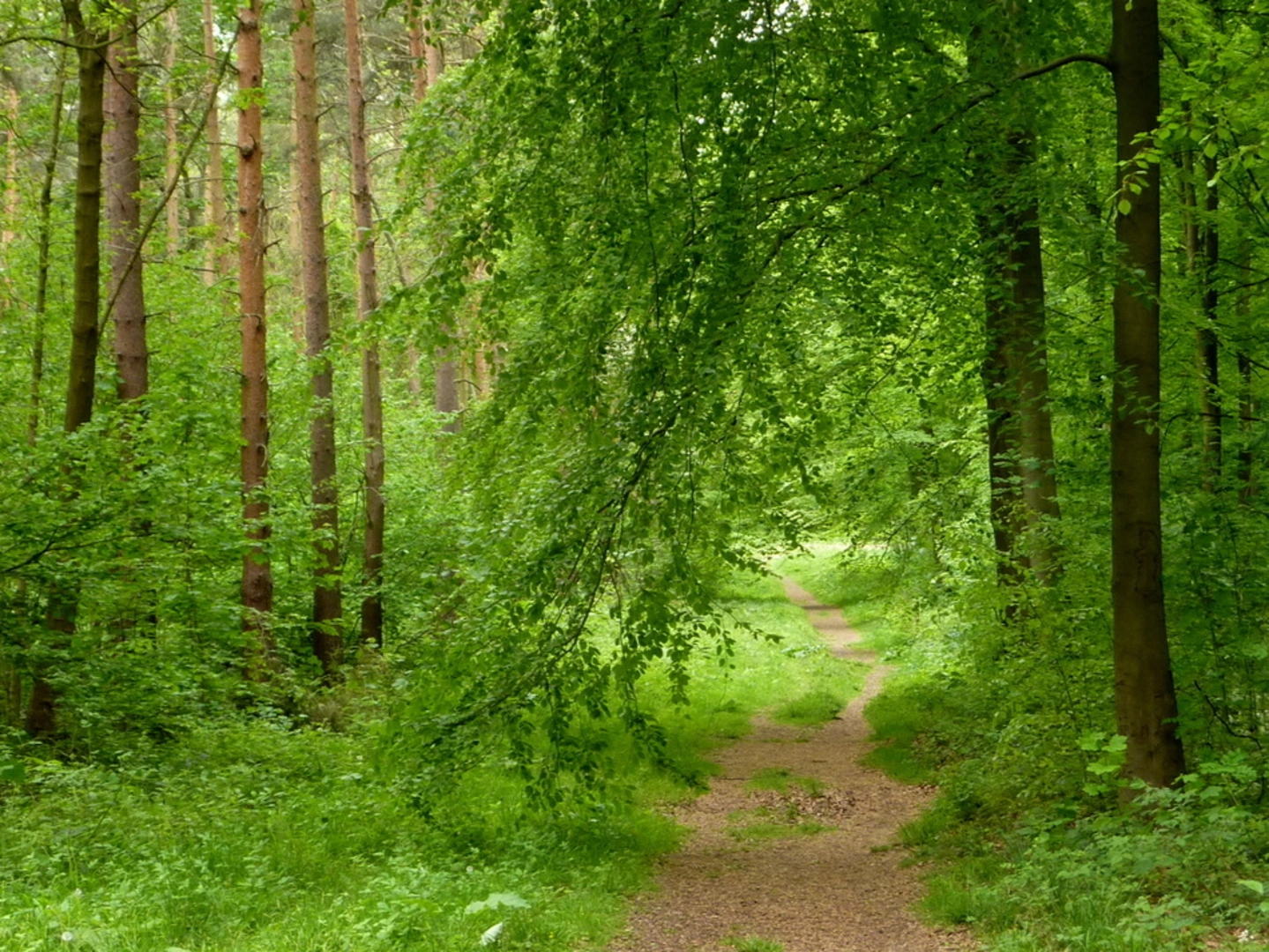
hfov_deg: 20.2
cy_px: 476
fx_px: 3557
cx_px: 634
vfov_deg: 15.3
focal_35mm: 97
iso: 160
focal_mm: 11
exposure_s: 1/40
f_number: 4.1
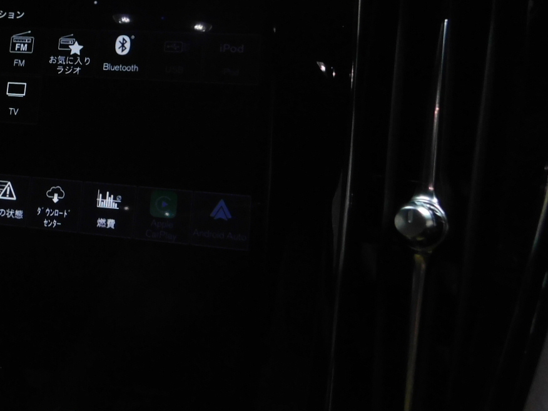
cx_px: 59
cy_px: 116
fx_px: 665
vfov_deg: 33.8
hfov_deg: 41.4
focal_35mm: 42
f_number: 3
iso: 280
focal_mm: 4
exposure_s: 1/30
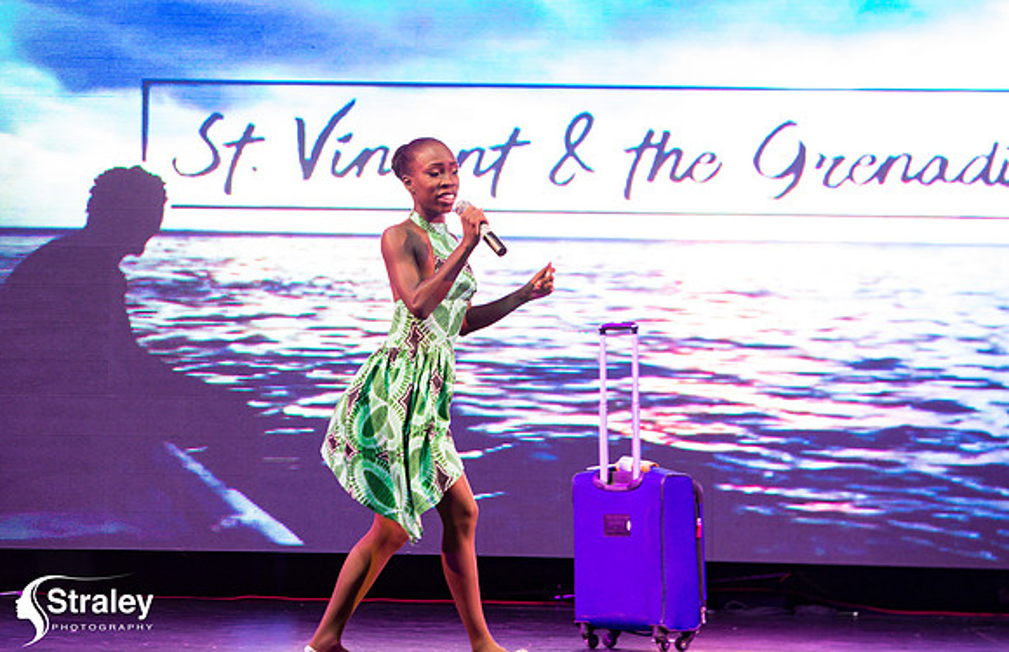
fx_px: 3701
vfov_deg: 10.1
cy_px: 270
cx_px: 434
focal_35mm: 133
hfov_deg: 15.5
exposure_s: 1/160
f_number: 5
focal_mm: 116
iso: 3200
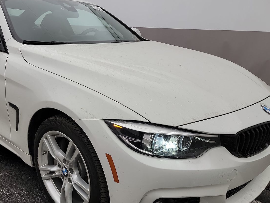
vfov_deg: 40.4
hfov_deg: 51.9
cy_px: 127
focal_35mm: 35
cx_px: 97
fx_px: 273
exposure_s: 1/119
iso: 69
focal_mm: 6.7
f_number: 1.8
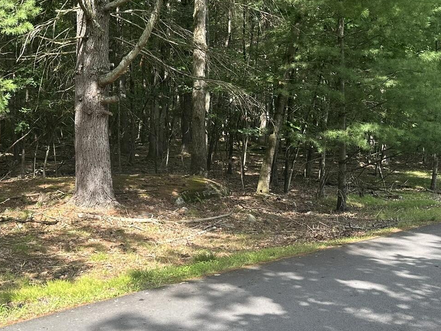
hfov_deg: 36.4
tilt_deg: +1.3
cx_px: 97
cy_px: 76
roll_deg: +0.4
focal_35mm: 51
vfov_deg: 28.1
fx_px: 650
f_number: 1.78
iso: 80
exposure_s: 1/452
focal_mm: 6.86
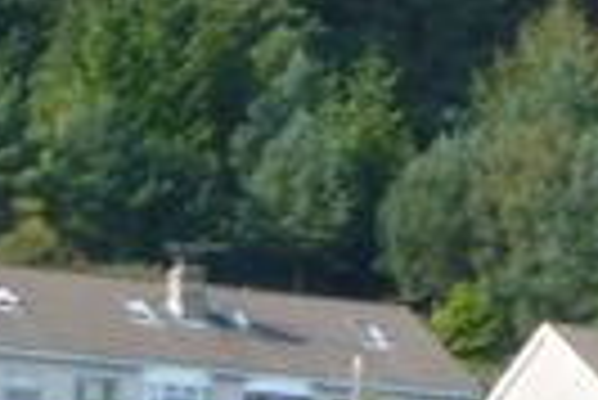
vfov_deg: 2.2
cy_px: 899
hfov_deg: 3.3
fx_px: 10277
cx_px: 701
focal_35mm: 618
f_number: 5.9
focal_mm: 22
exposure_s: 1/125
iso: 100
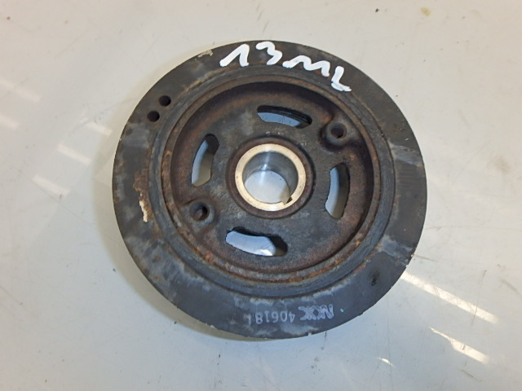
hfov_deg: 79.0
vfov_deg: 63.4
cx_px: 261
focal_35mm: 21
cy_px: 196
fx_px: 317
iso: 200
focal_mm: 3.7
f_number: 6
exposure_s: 1/30
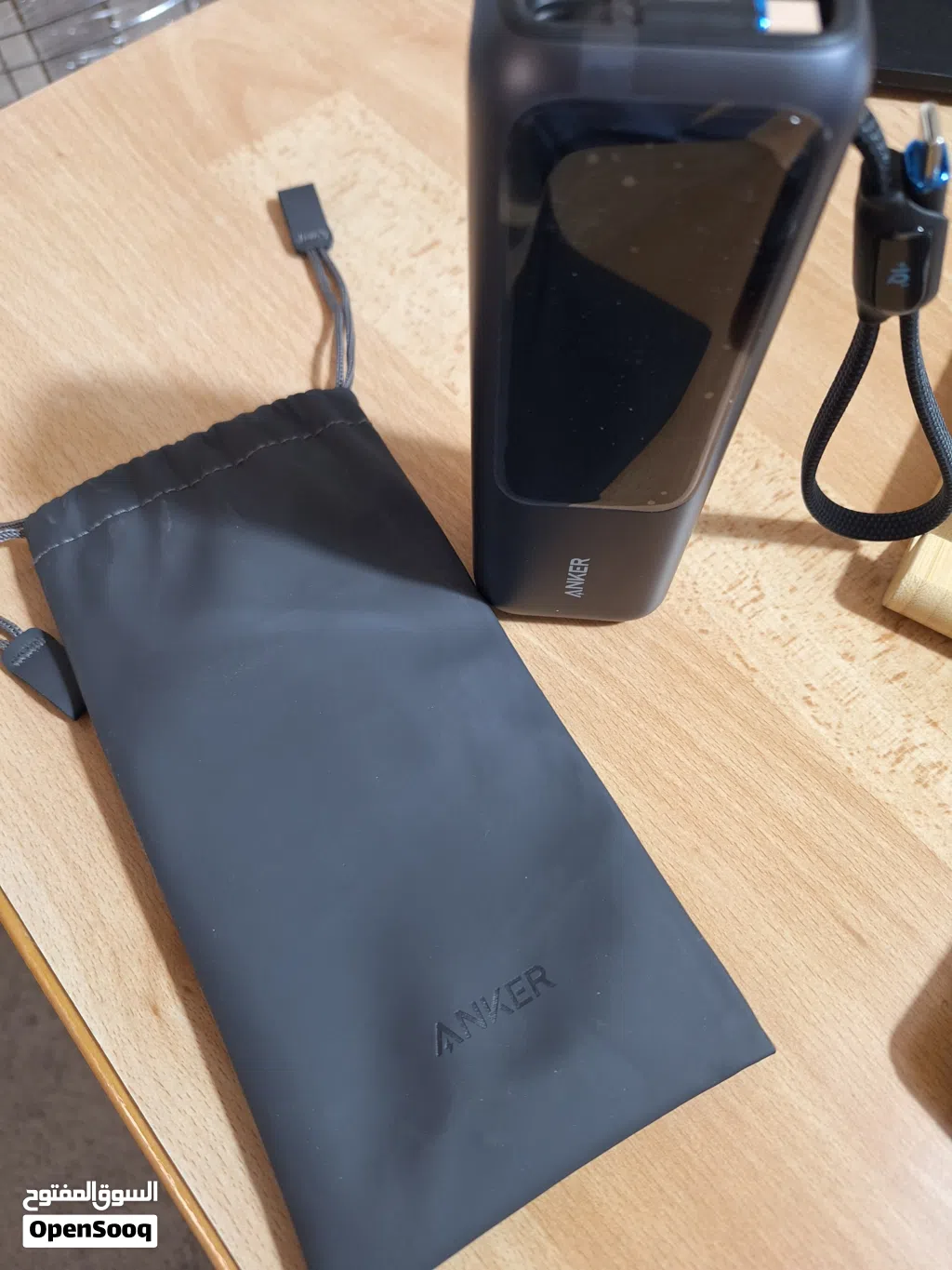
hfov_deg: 58.9
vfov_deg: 73.9
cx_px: 476
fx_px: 843
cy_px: 635
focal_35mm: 23
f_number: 1.8
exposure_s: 1/40
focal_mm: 5.54
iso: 250
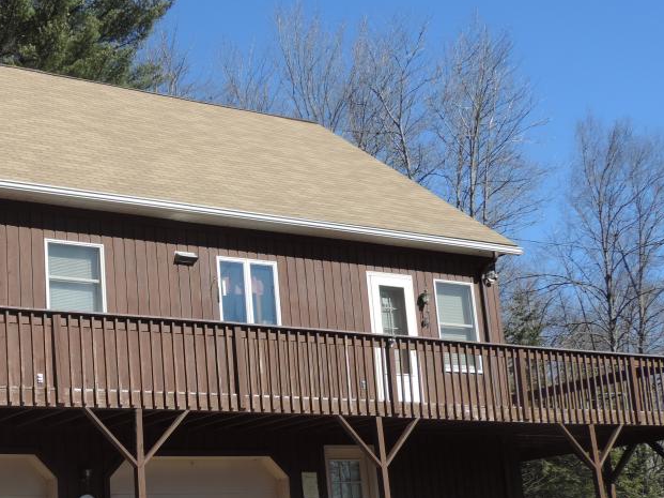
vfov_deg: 22.2
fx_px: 1265
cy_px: 289
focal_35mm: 66
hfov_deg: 28.8
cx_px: 137
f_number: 3.3
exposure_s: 1/800
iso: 80
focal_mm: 7.1
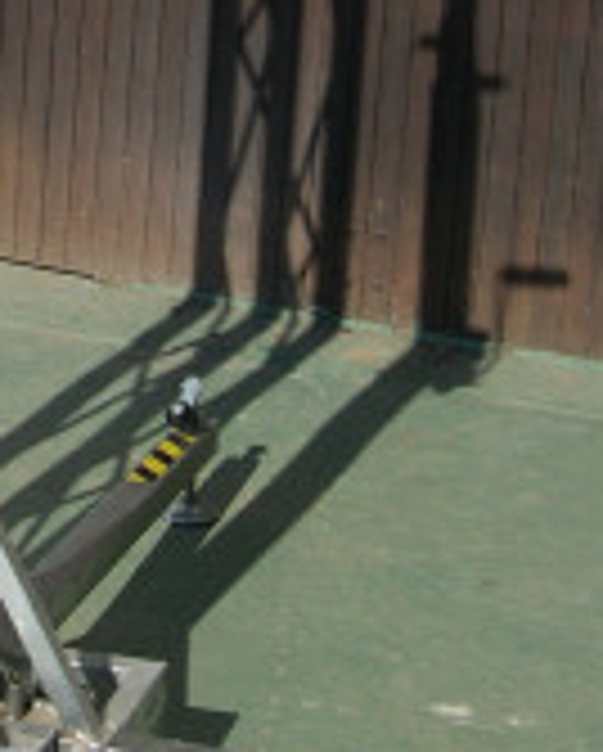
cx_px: 124
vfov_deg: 13.9
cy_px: -216
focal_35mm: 133
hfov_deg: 11.6
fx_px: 2962
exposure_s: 1/285
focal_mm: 8
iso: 100
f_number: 7.6
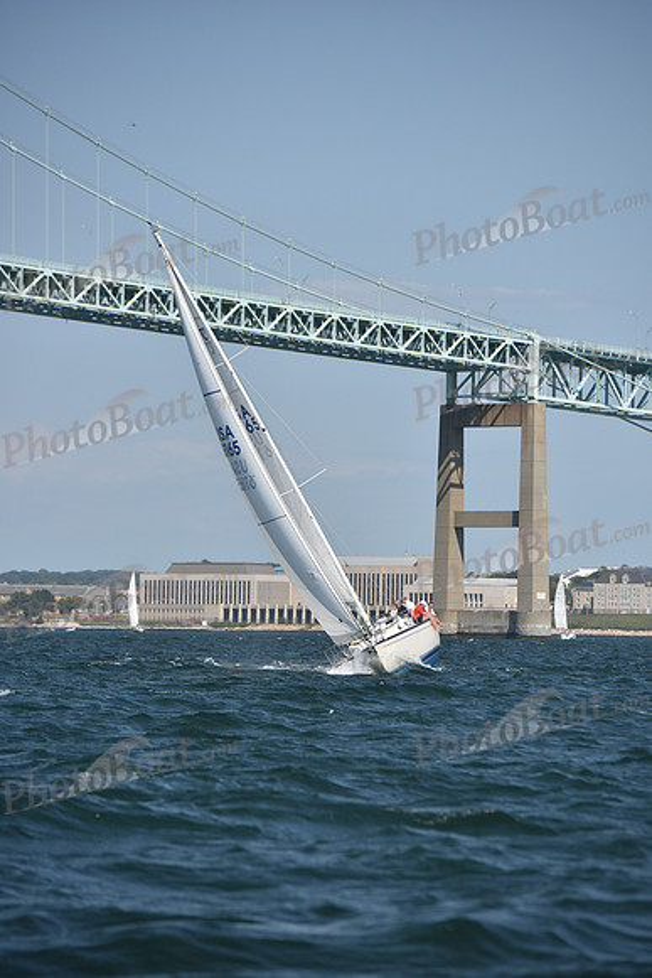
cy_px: 489
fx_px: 5430
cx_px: 326
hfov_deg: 6.9
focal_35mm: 200
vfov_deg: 10.3
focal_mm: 200
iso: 250
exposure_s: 1/1000
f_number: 5.6
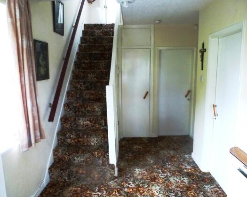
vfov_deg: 54.9
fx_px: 190
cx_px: 122
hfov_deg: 66.0
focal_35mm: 26
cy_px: 98
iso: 400
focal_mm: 4.3
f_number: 3.3
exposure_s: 1/50
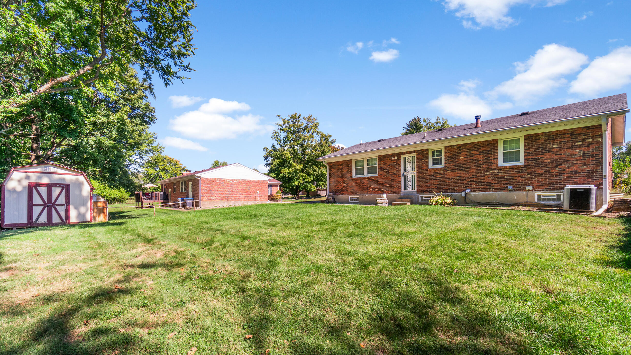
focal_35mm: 16
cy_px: 197
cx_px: 312
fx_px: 268
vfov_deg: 66.9
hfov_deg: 99.4
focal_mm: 10
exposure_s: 1/640
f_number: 9
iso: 400
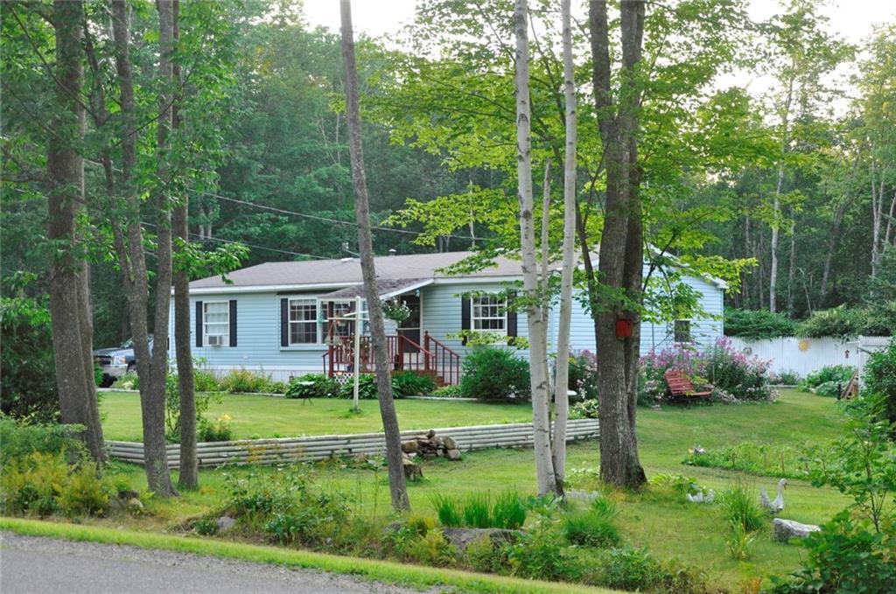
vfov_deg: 22.5
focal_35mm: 60
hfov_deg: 33.5
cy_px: 297
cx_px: 448
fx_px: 1491
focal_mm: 40
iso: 800
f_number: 7.1
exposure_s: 1/200
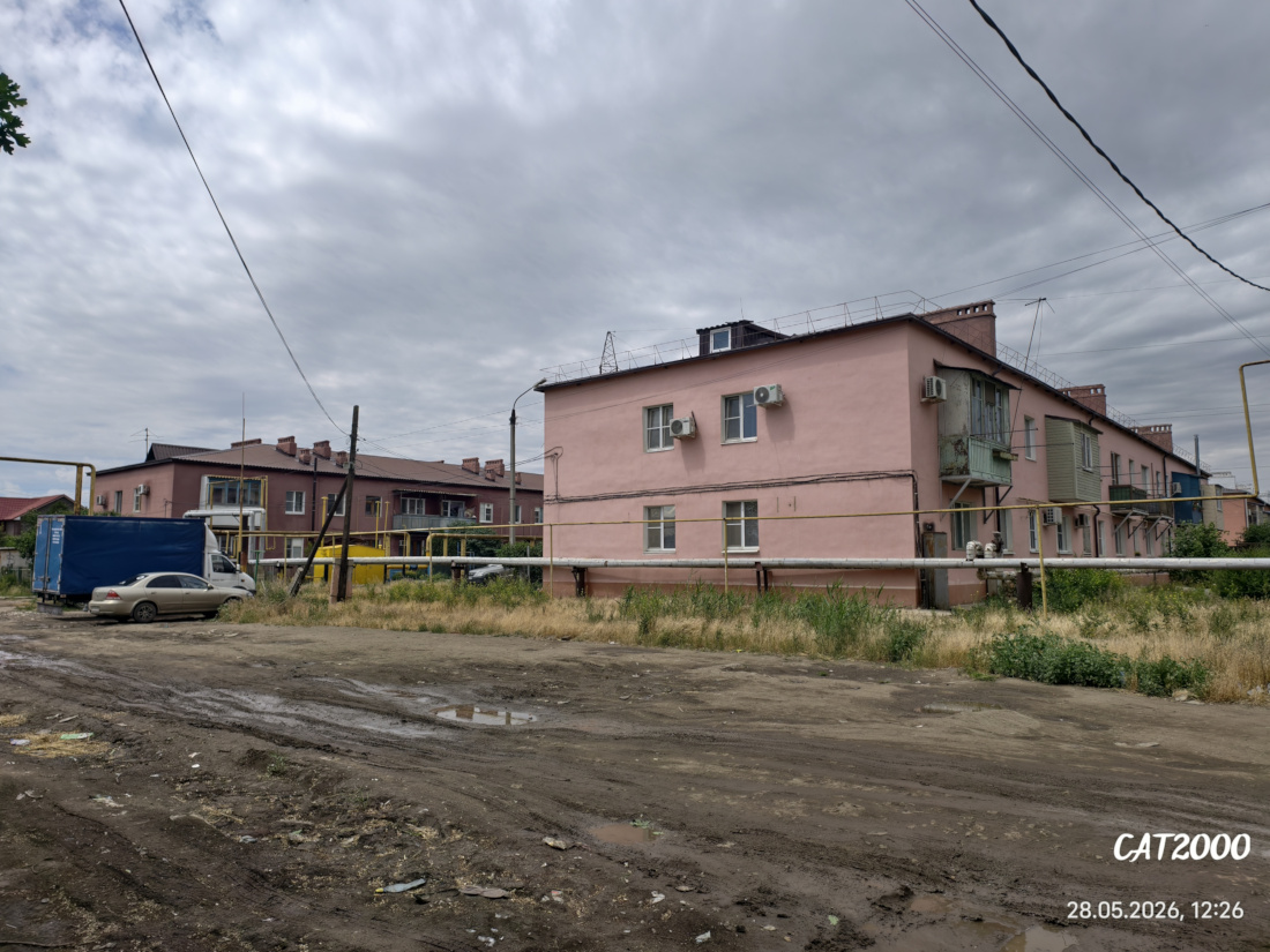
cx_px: 635
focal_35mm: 23
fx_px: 844
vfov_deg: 58.9
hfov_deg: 73.9
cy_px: 476
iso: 72
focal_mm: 6.54
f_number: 1.57
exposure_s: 1/5051
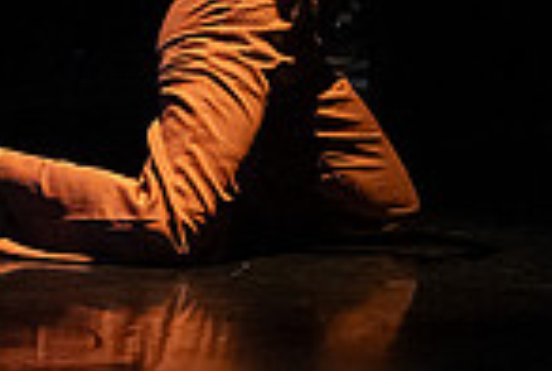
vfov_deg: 4.0
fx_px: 5285
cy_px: -132
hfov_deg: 6.0
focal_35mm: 344
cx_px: 217
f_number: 4
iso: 4000
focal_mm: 75
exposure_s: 1/400
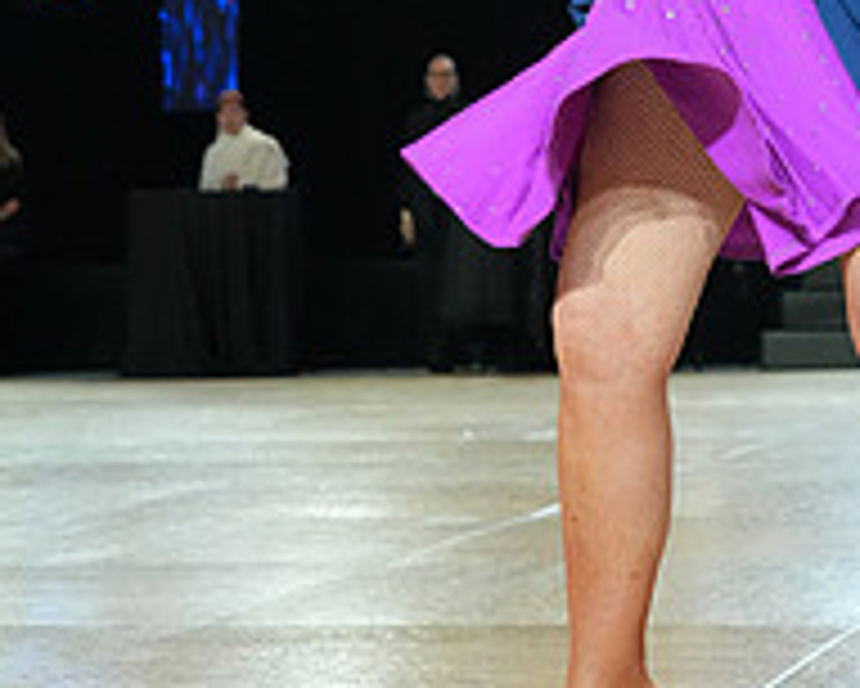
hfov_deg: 14.9
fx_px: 3260
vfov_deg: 11.7
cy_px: -261
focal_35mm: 128
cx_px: 682
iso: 4000
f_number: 4
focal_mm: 45
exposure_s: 1/500
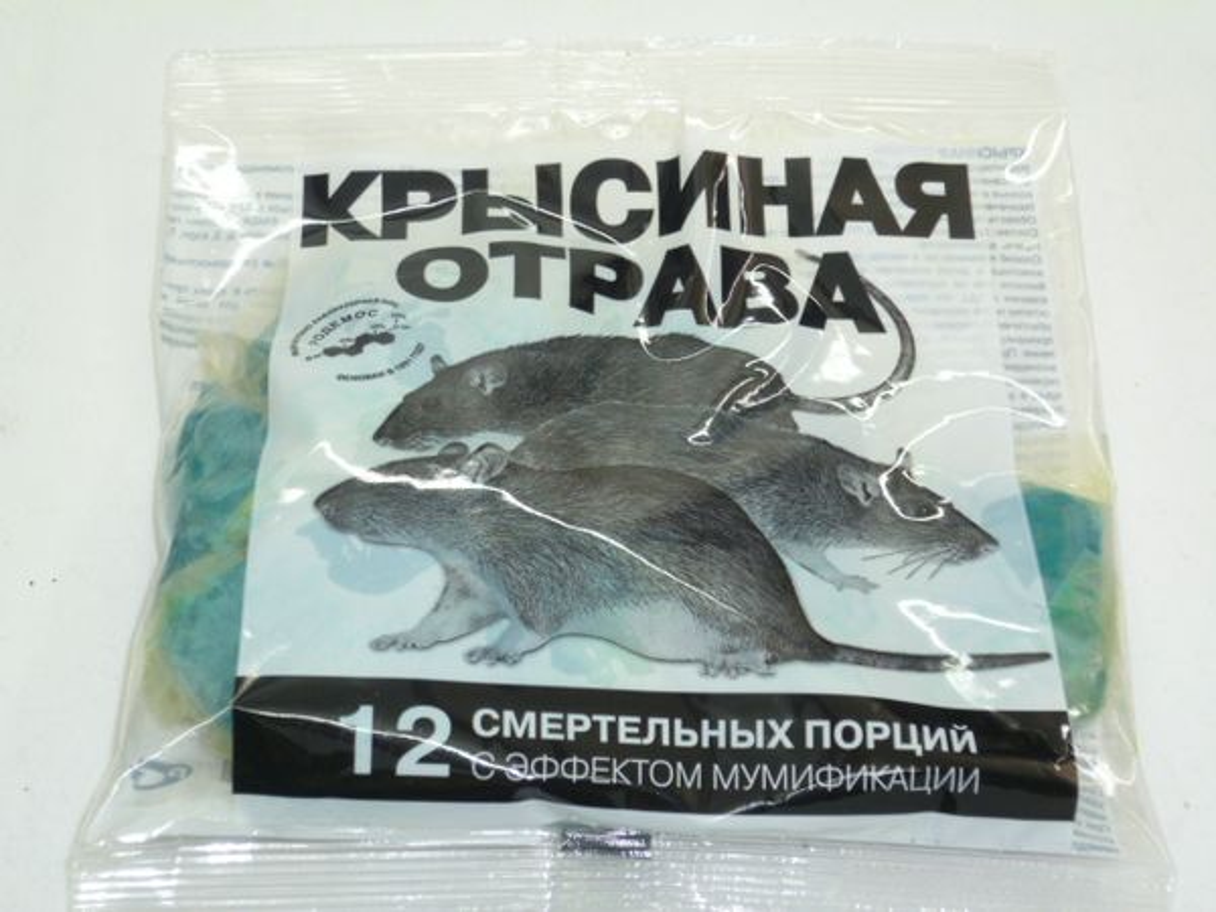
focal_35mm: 63
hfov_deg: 30.7
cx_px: 608
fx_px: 2213
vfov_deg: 23.3
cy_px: 456
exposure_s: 1/40
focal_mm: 11.2
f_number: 4.2
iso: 125
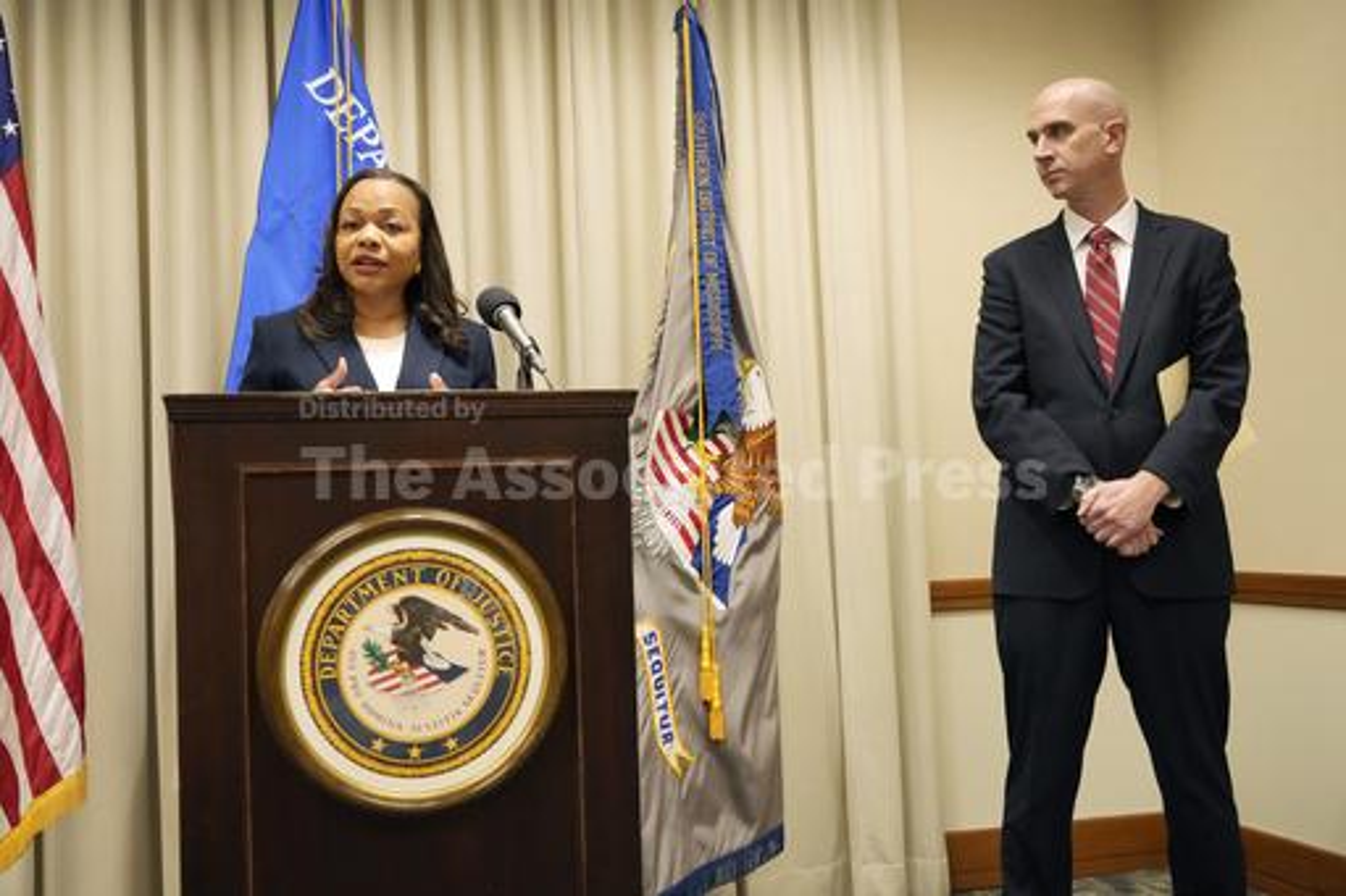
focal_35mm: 43
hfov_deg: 45.4
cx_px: 673
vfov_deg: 31.2
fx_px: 1607
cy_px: 448
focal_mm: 43
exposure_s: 1/250
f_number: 5
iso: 5000
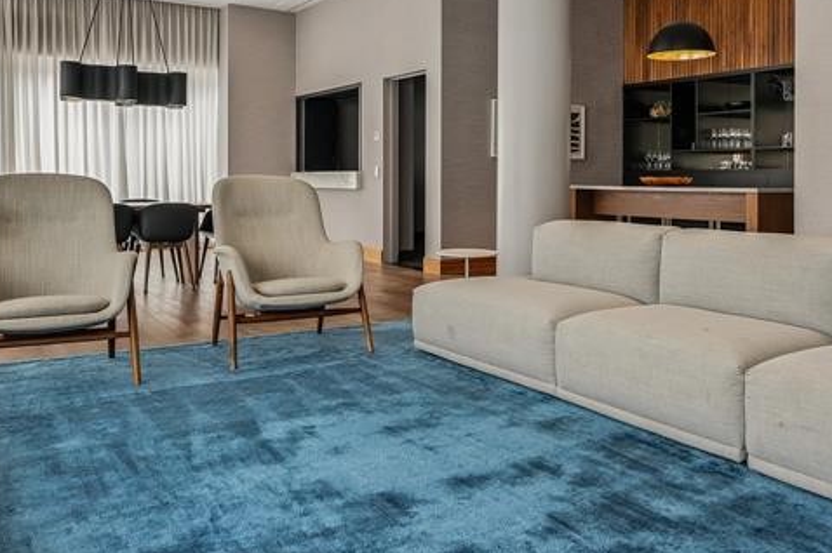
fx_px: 693
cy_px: 123
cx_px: 458
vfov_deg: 41.9
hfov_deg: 61.8
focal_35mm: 30
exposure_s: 1/13
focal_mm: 14
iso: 160
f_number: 6.3
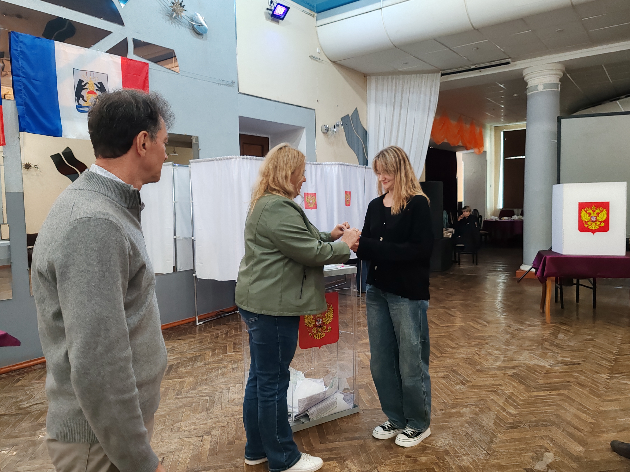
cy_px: 236
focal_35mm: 27
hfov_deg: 65.3
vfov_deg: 51.4
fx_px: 491
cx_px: 315
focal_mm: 6.12
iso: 1000
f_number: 1.9
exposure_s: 1/100
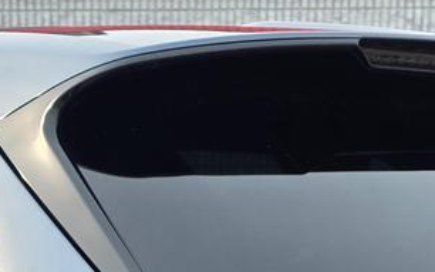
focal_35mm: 102
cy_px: 582
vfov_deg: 11.3
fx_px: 1209
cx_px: 95
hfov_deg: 20.2
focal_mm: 6.3
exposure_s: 1/1521
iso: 80
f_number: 1.7
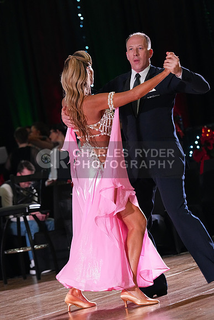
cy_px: 160
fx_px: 1550
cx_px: 107
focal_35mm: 174
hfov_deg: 7.9
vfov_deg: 11.8
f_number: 5
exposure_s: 1/400
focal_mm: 174
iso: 6400
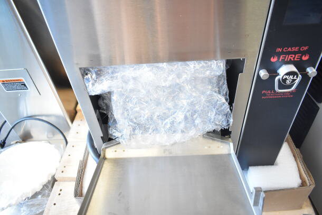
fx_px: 242
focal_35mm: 27
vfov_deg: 48.0
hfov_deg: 67.4
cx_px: 161
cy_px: 108
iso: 1600
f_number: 3.5
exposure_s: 1/50
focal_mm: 18
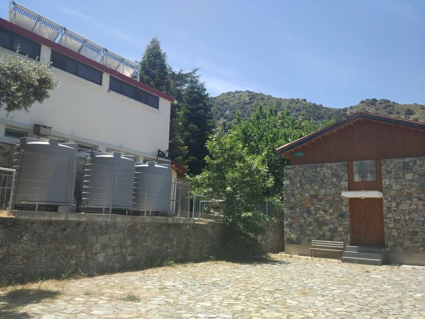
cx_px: 212
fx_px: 368
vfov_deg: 46.8
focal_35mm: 30
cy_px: 160
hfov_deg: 60.0
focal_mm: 4.12
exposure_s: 1/902
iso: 100
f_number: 2
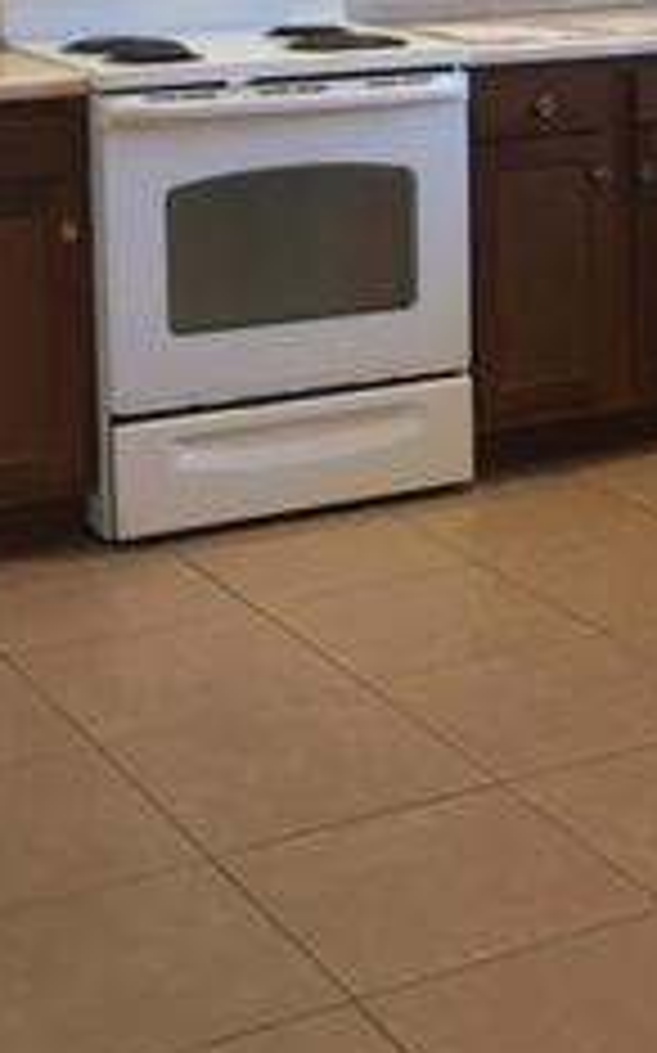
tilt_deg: -7.3
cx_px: 608
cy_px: 99
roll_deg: +1.8
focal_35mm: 84
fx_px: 2409
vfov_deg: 24.0
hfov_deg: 15.3
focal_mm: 4.15
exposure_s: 1/30
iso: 80
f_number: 2.2
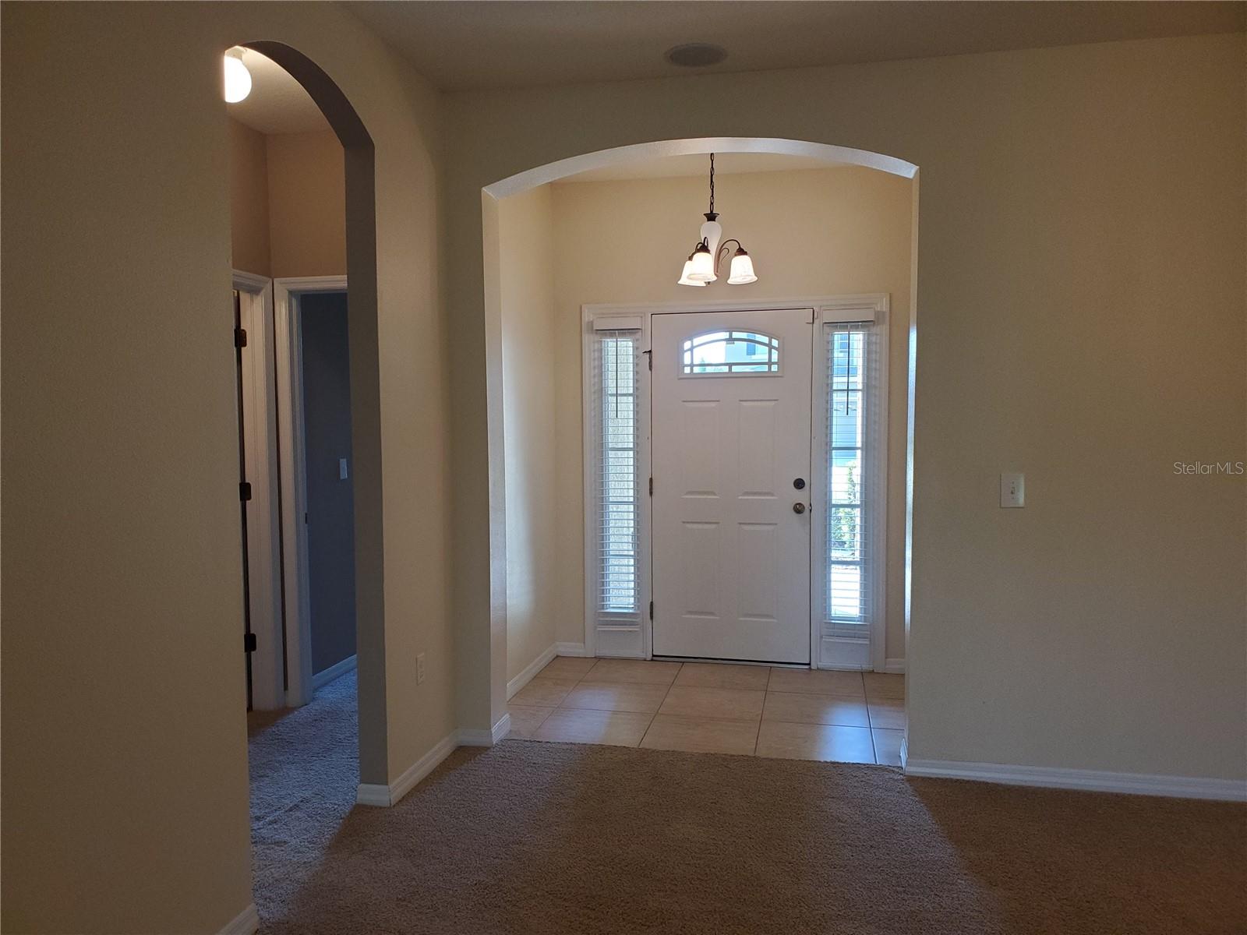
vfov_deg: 53.1
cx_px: 624
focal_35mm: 26
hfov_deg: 67.3
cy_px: 468
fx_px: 937
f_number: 2.4
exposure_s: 1/120
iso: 320
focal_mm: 4.3
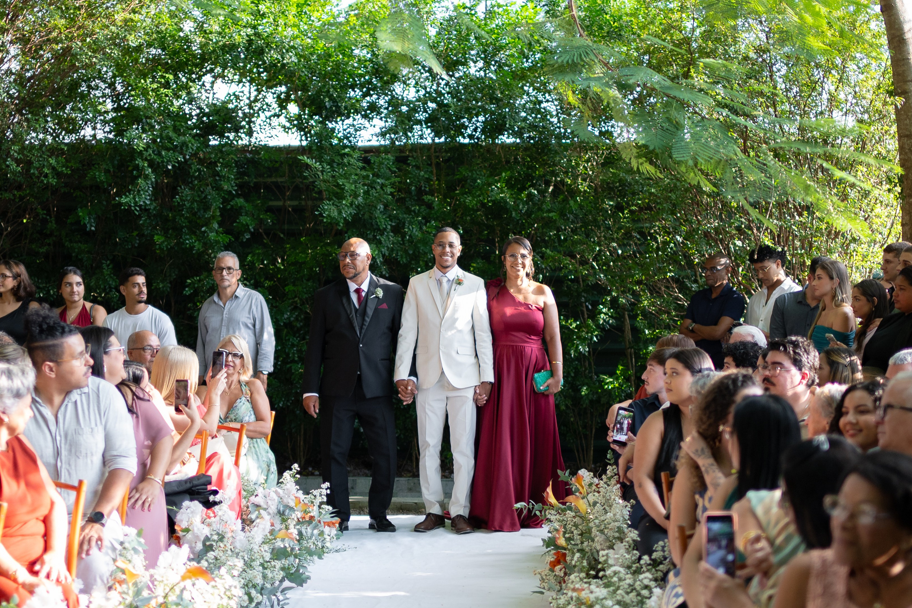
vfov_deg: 21.2
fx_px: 1621
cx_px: 467
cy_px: 310
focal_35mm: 64
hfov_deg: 31.4
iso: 400
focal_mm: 35
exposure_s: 1/1250
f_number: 1.4
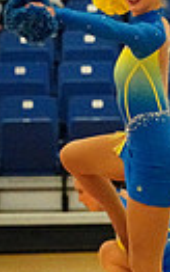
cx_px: 585
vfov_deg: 4.3
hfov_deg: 2.7
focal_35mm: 484
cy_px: 136
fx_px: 3584
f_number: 4
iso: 20000
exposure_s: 1/1000
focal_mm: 107
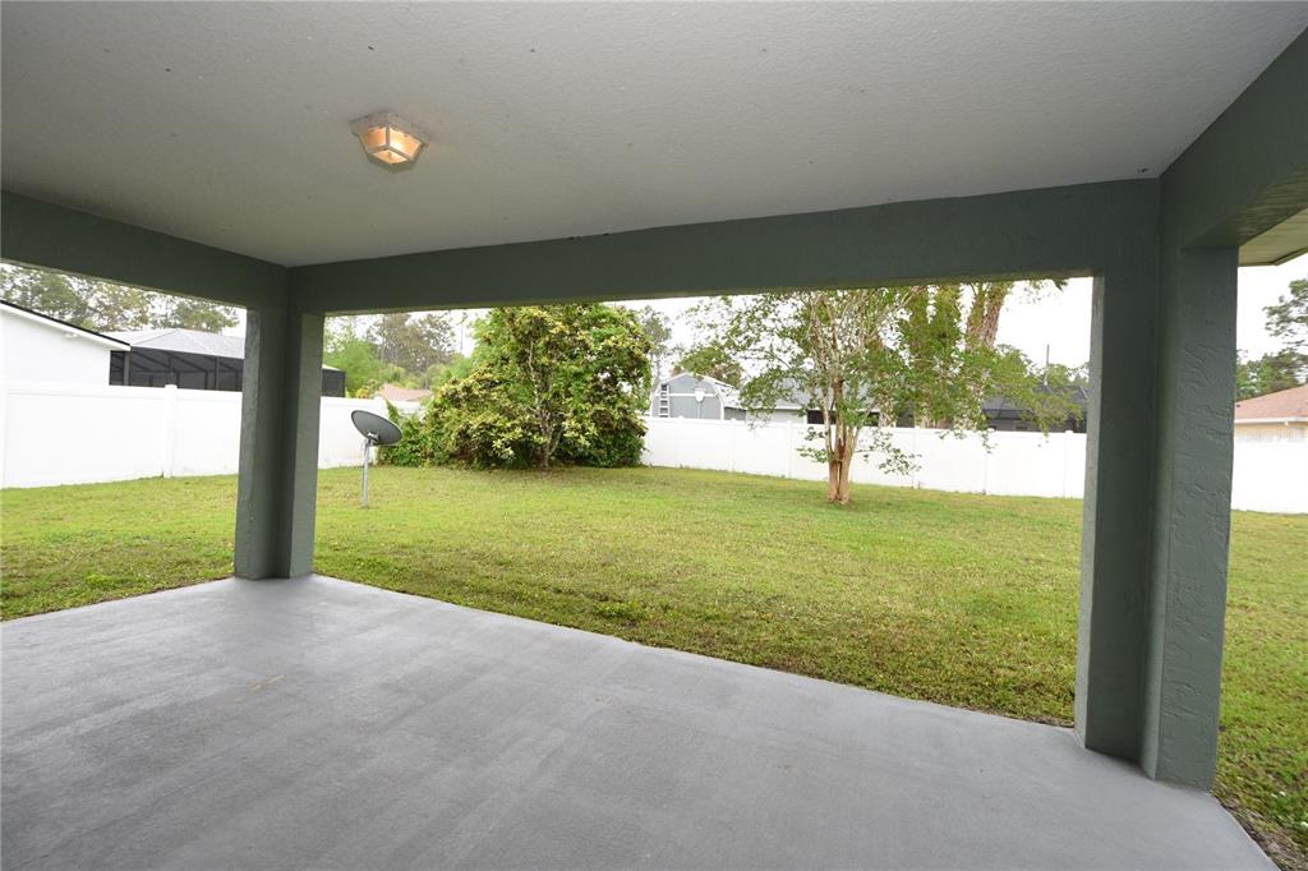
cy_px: 436
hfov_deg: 100.4
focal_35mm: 15
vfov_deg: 77.3
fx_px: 545
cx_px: 654
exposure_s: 1/100
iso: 100
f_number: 5
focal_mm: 10
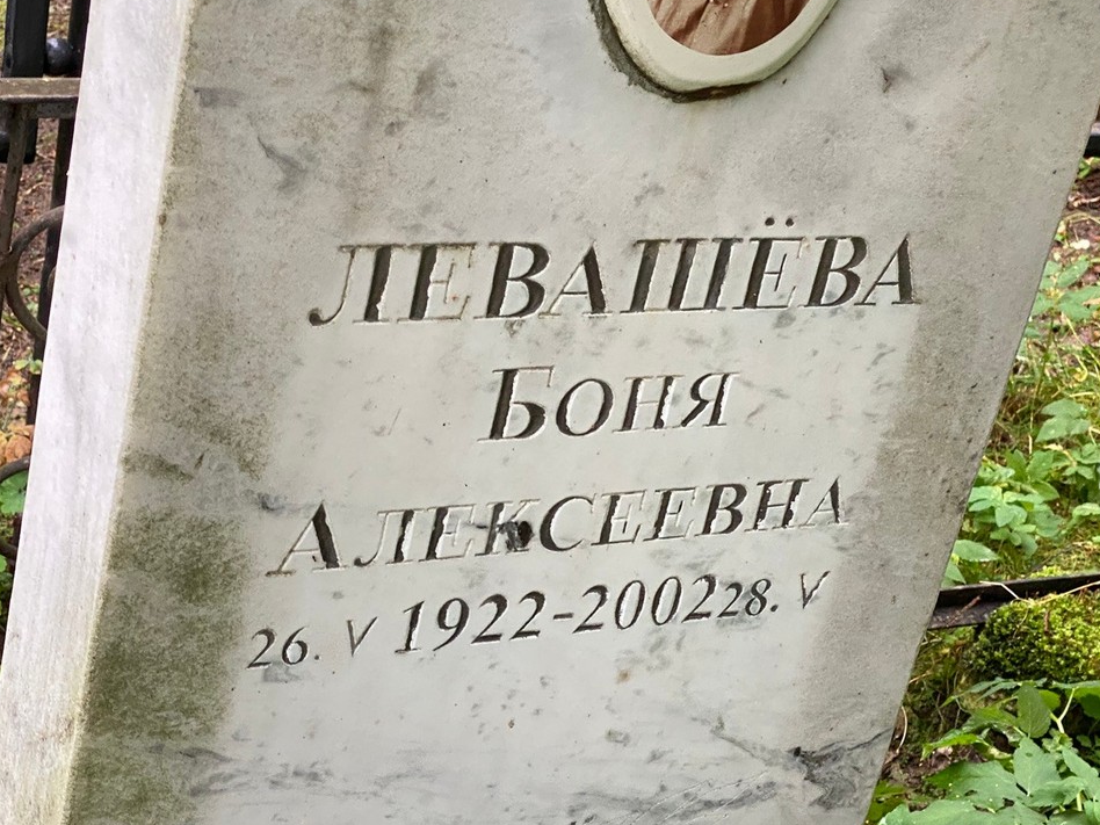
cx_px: 500
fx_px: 2510
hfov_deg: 24.7
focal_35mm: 79
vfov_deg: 18.7
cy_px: 386
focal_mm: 6
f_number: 2
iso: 160
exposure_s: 1/73
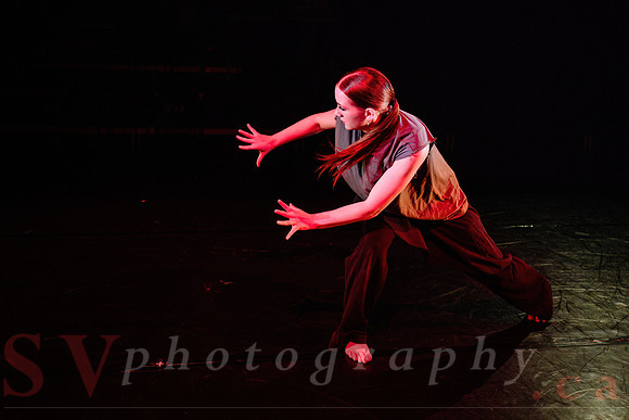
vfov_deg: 37.9
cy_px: 120
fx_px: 599
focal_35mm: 34
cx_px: 314
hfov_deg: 55.4
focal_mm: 24
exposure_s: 1/300
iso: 4000
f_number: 2.8
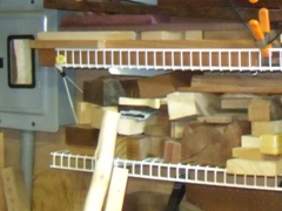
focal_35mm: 89
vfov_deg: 16.0
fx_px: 725
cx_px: 289
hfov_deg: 21.2
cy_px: -35
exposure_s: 1/6
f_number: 3.6
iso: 800
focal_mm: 6.4
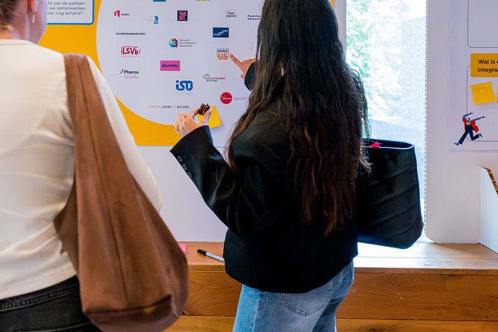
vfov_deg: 28.7
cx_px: 149
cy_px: 73
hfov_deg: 41.9
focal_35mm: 46
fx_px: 636
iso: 6400
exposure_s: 1/800
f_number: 2.8
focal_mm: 24
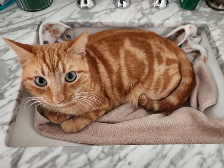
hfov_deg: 73.9
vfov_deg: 58.9
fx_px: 149
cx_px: 112
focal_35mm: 23
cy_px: 84
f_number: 1.8
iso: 500
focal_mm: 5.4
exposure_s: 1/30
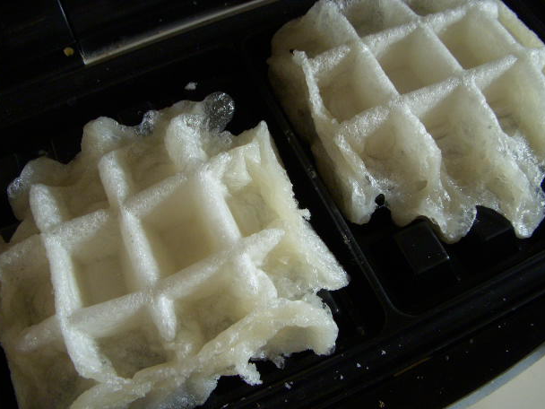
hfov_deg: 46.8
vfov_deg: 36.0
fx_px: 630
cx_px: 275
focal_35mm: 40
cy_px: 201
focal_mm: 6.3
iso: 200
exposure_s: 1/10
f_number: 3.3
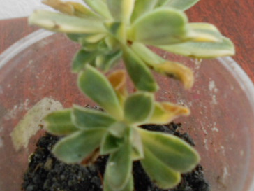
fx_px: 374
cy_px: 66
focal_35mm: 51
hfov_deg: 37.4
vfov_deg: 28.4
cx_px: 112
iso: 320
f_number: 3.4
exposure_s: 1/30
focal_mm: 5.3
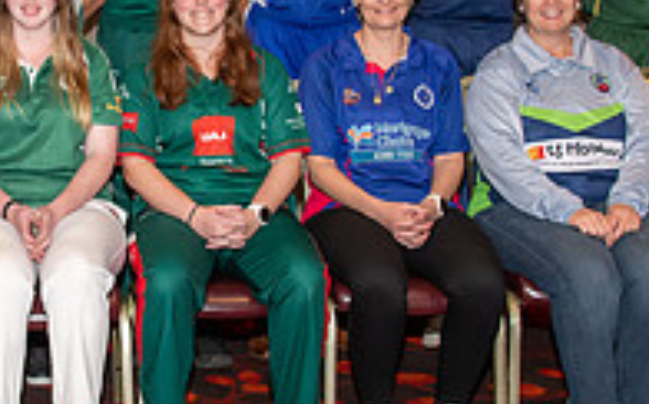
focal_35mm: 77
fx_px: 1360
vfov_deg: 16.8
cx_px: 81
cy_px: 130
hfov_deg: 26.1
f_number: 5.6
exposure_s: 1/60
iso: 800
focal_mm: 24
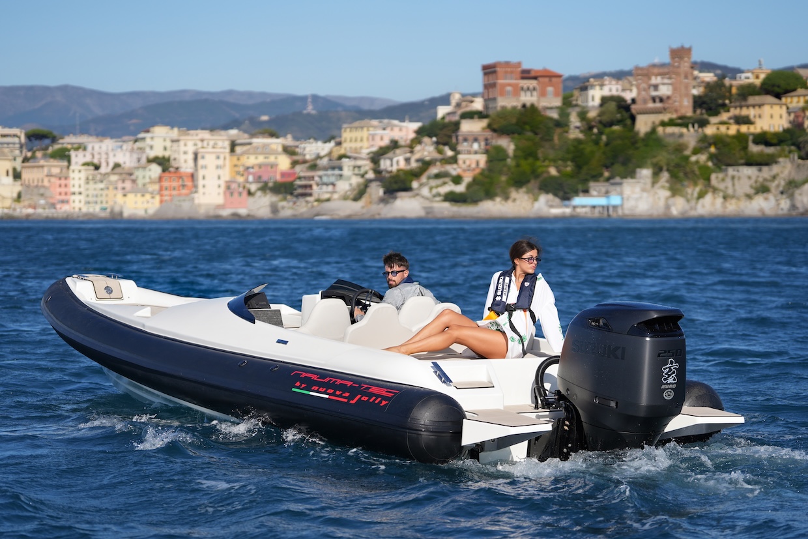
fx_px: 2110
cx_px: 404
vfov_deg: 14.6
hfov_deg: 21.7
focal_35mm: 94
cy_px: 270
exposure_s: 1/6400
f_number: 2.8
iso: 160
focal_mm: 94
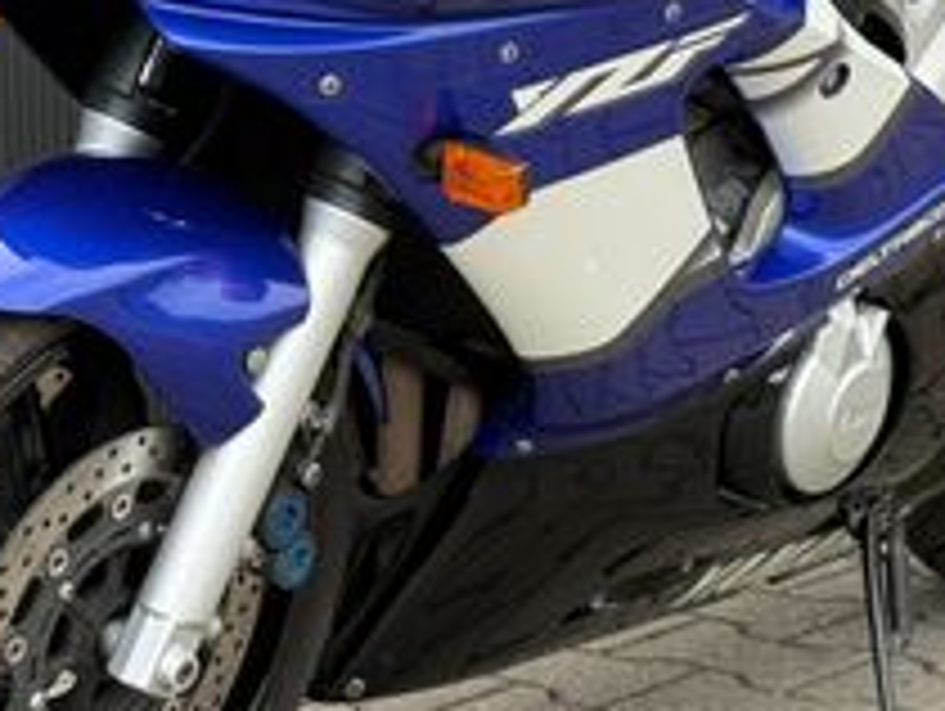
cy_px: 63
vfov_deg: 10.1
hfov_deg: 13.5
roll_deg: +1.0
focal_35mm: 146
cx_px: 508
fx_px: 3990
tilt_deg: -6.0
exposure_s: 1/596
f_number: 1.78
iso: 80
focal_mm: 6.76
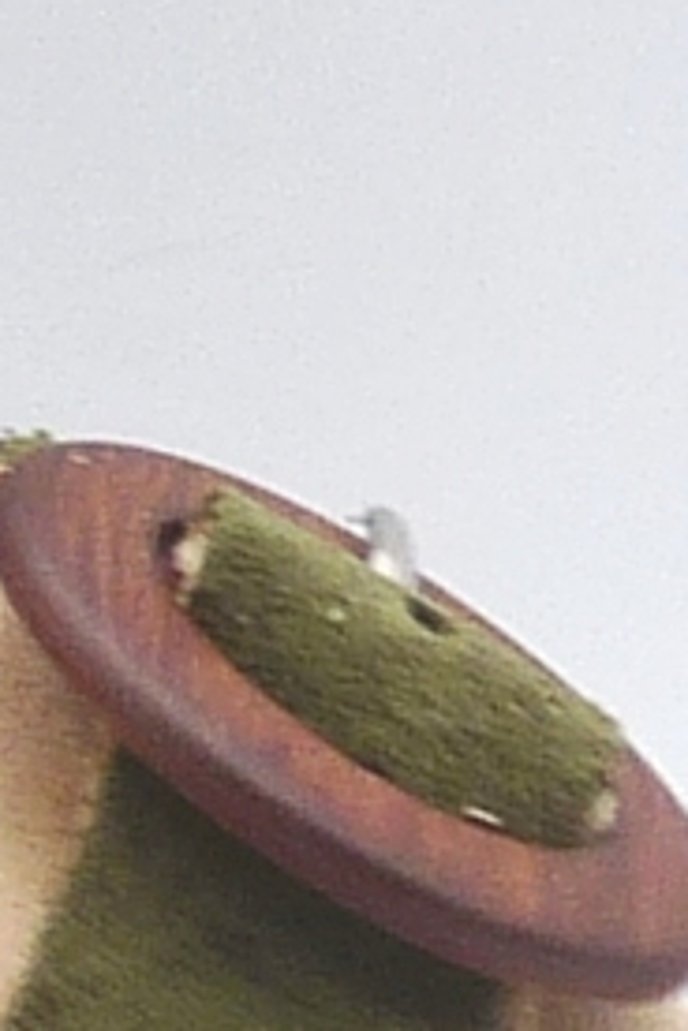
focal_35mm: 301
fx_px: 8628
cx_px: -1223
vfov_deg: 6.8
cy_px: 893
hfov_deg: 4.4
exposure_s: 1/200
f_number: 4
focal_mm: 4.9
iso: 100
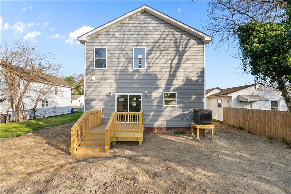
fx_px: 129
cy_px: 97
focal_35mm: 16
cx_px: 146
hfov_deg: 96.7
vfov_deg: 73.8
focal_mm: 16
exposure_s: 1/1250
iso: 1000
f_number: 7.1
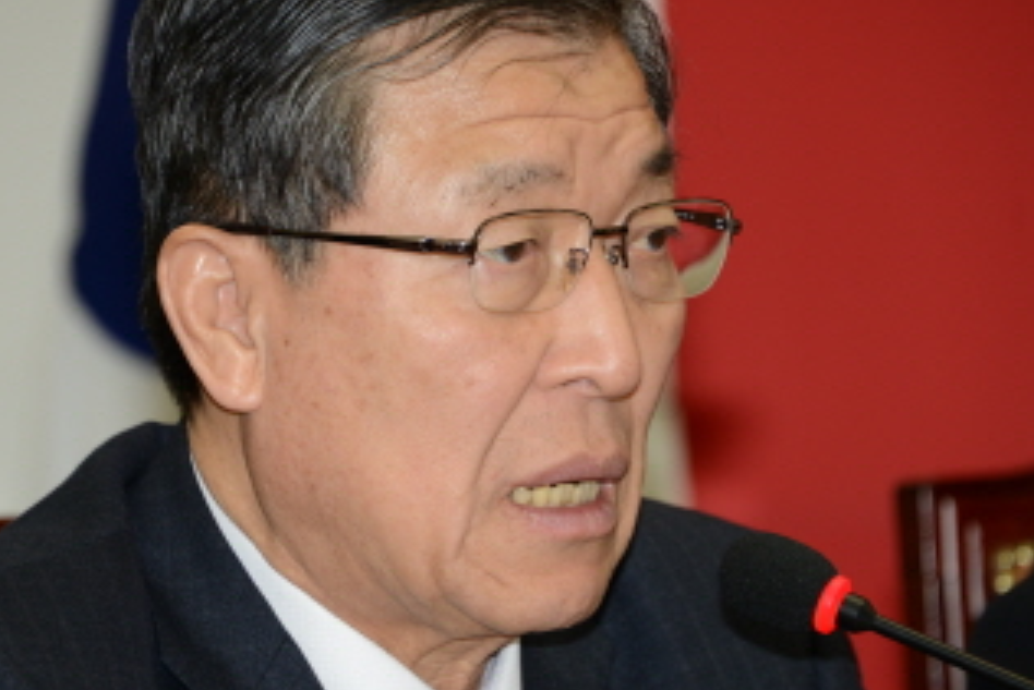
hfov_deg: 4.3
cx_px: 471
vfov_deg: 2.9
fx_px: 13620
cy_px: 329
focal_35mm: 474
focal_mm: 300
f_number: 5.6
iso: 400
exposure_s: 1/60
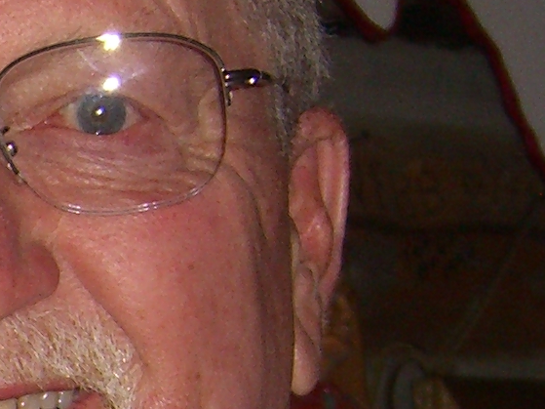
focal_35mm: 209
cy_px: 790
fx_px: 3290
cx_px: -641
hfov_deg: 8.8
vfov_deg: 6.9
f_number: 2.8
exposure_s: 1/60
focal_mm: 7.9
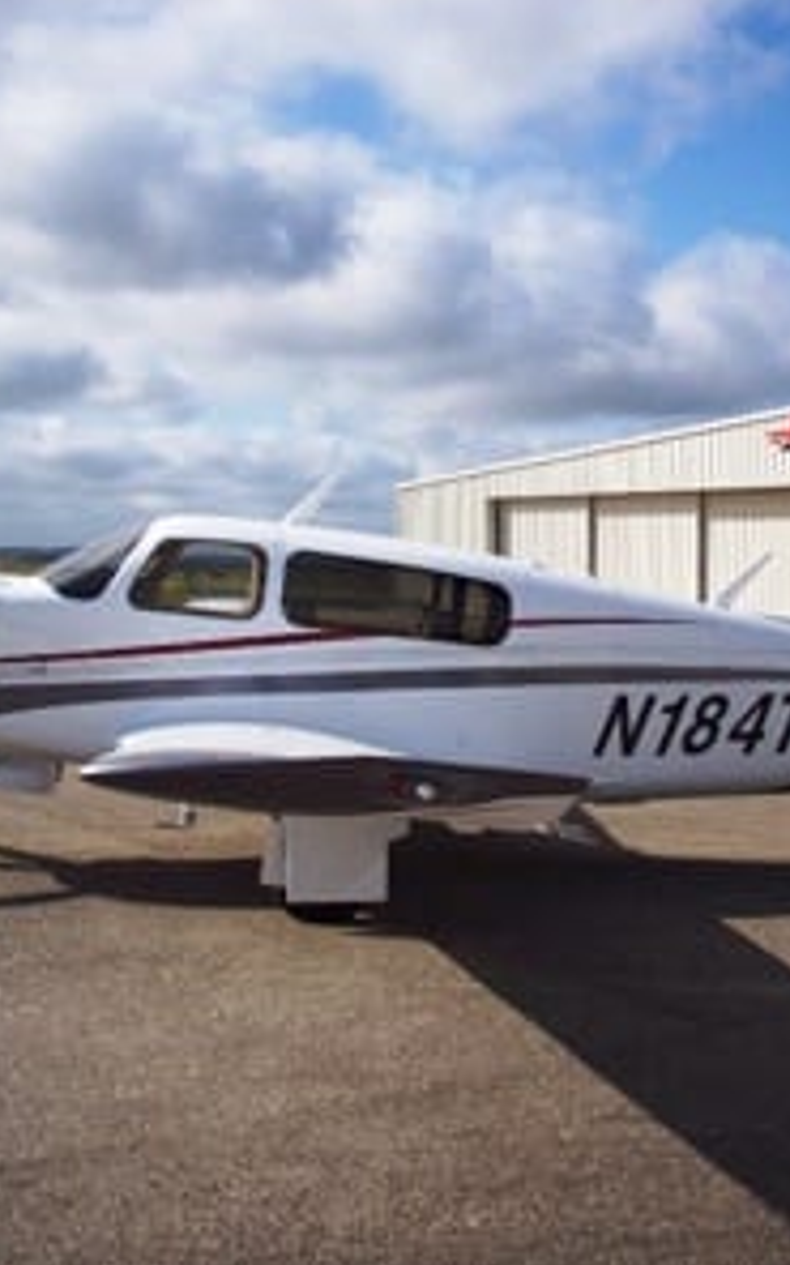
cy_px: 637
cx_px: 389
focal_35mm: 53
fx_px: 1826
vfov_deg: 38.2
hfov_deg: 24.4
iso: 80
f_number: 5.6
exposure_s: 1/489
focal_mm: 6.2
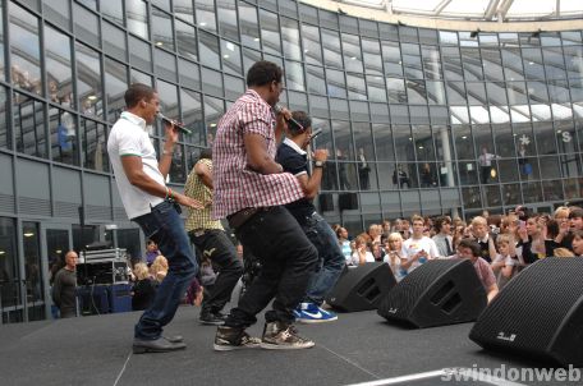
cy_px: 193
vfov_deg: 36.7
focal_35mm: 36
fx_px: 582
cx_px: 292
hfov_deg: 53.2
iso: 800
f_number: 5
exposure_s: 1/640
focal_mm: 24
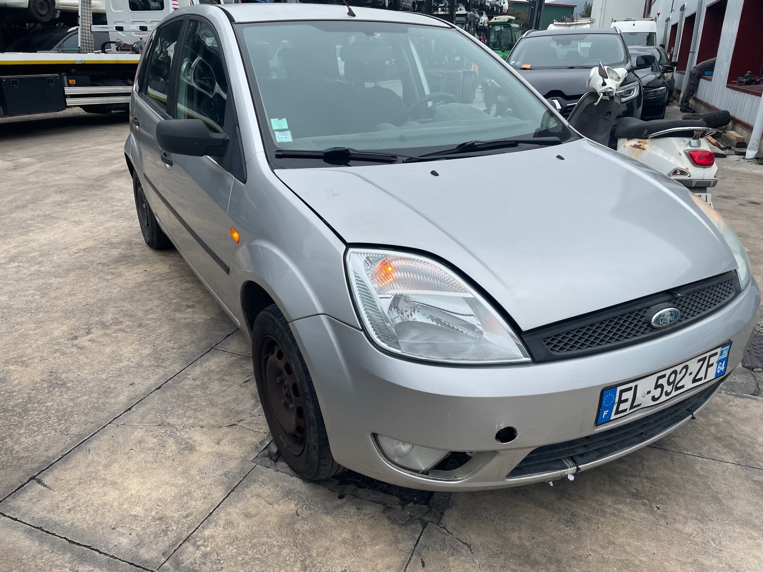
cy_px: 286
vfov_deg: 53.1
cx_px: 382
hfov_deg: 67.3
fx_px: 573
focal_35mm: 26
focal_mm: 4.2
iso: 32
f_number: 1.6
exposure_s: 1/1233
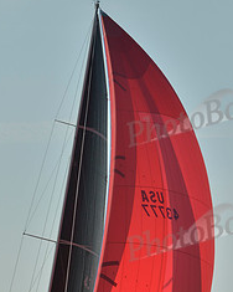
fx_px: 1896
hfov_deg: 7.0
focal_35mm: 220
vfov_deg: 8.7
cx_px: 63
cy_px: 312
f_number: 9
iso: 200
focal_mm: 95
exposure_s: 1/1250
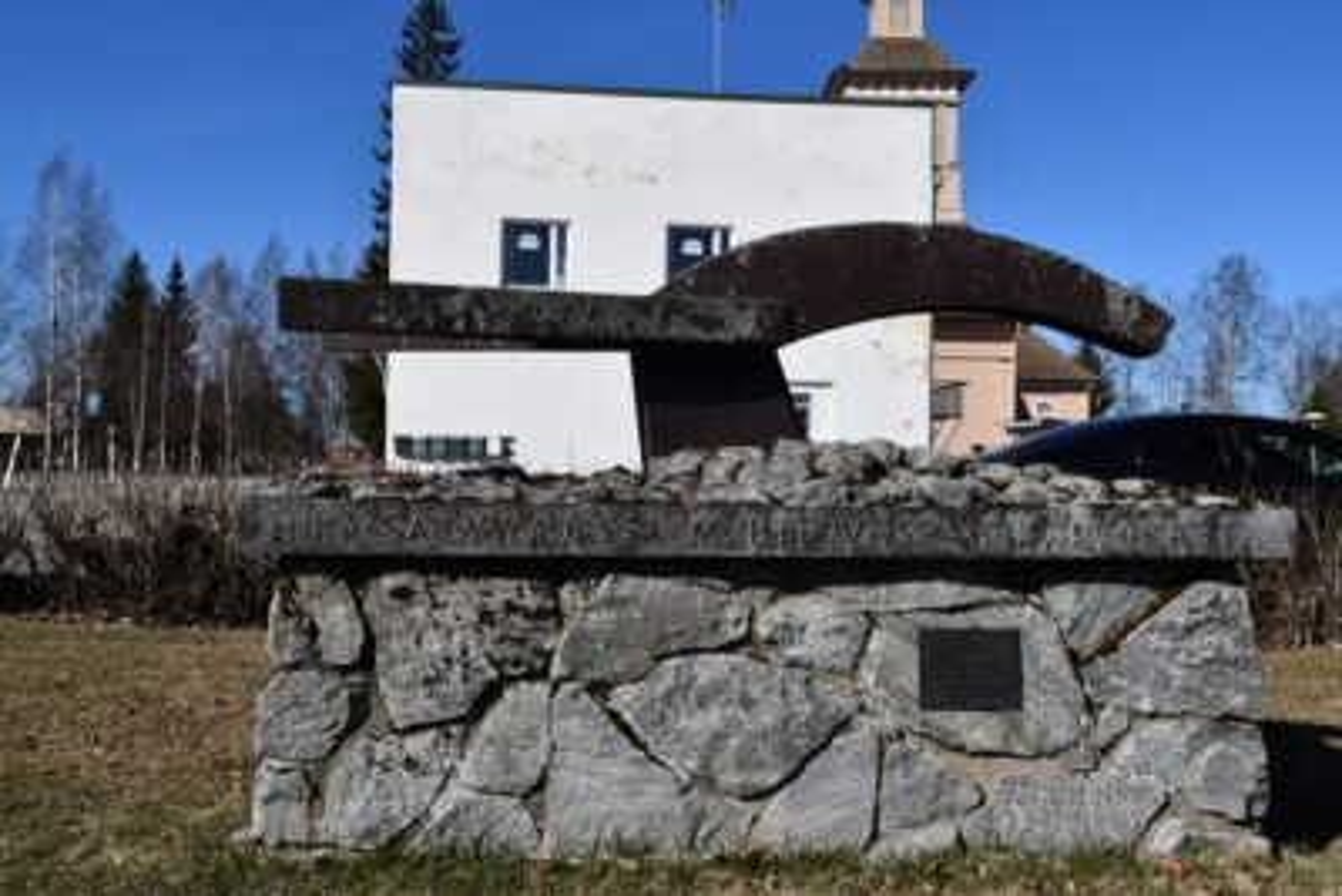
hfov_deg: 49.5
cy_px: 448
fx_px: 1454
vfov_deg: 34.2
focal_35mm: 39
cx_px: 671
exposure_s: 1/800
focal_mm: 26
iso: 640
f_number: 16
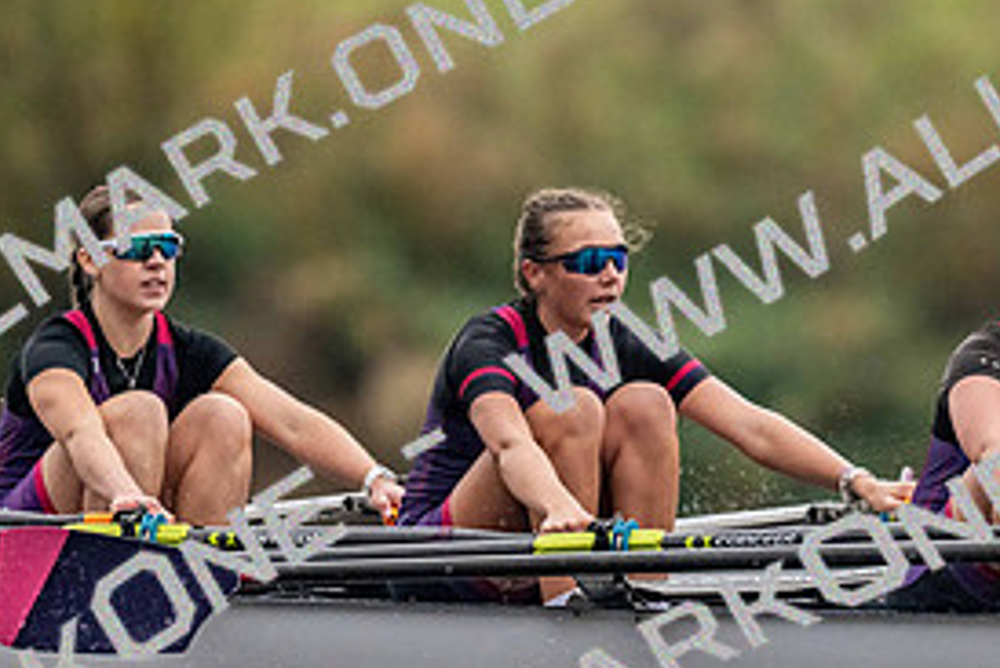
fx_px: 35350
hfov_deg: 1.6
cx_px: 956
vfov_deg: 1.1
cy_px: 425
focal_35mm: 1272
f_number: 4
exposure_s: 1/2500
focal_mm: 600
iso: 3200
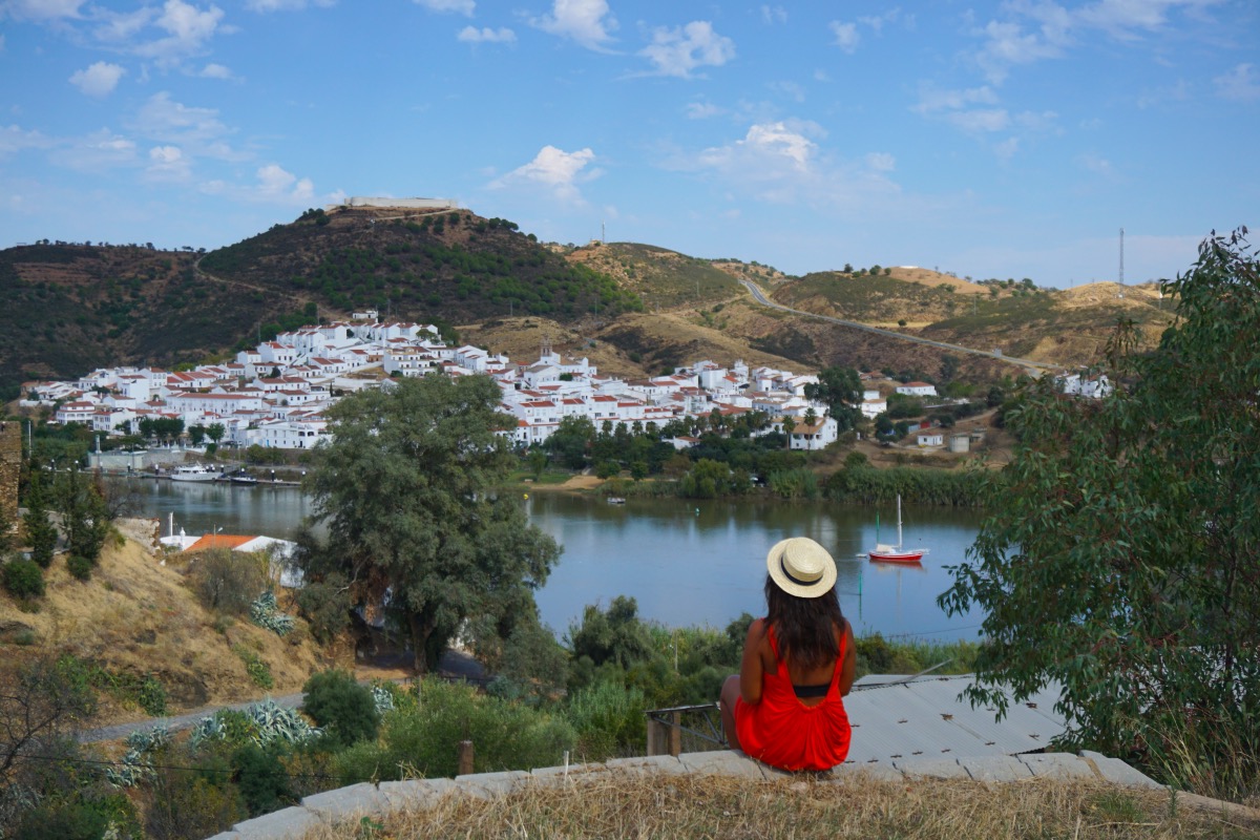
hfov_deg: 45.0
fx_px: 1522
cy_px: 420
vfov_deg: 30.8
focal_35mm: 44
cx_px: 630
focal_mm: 29
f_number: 4.5
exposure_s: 1/2000
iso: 160
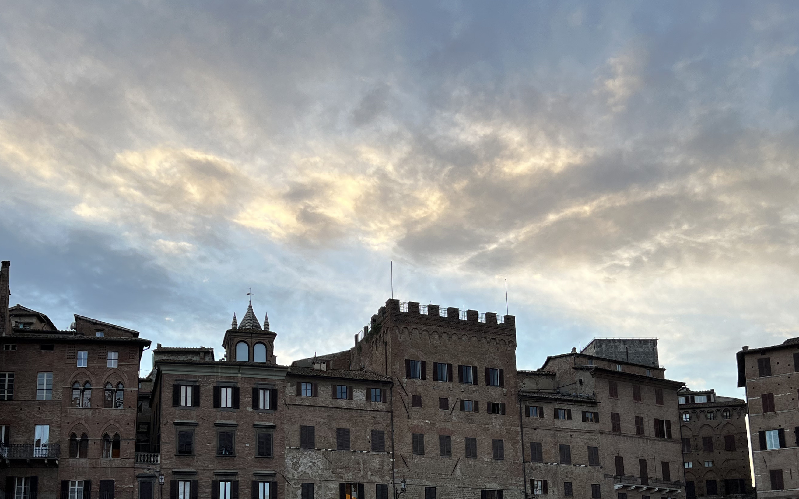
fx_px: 914
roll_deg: +0.8
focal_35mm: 42
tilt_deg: +12.1
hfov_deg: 47.1
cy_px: 422
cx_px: 354
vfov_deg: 29.6
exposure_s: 1/478
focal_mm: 5.7
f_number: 1.5
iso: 50
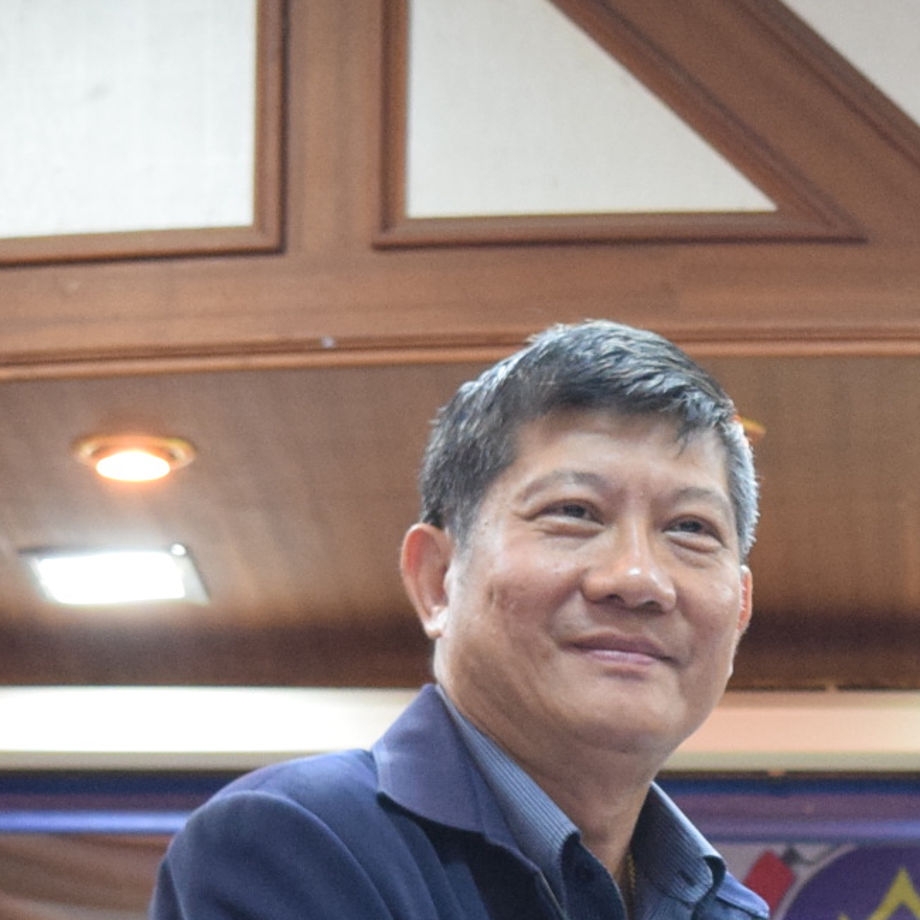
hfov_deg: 7.3
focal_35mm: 235
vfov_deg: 7.3
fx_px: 7066
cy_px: 1318
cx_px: 1289
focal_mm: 40
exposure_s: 1/13
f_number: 5.6
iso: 1600
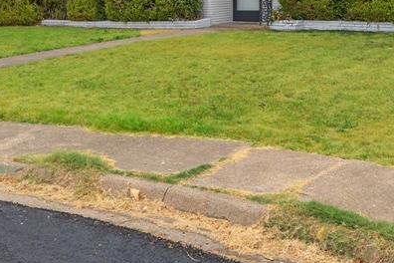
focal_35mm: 62
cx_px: 251
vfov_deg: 20.8
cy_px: -33
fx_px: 679
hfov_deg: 32.2
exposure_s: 1/1250
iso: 160
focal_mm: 24
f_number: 8
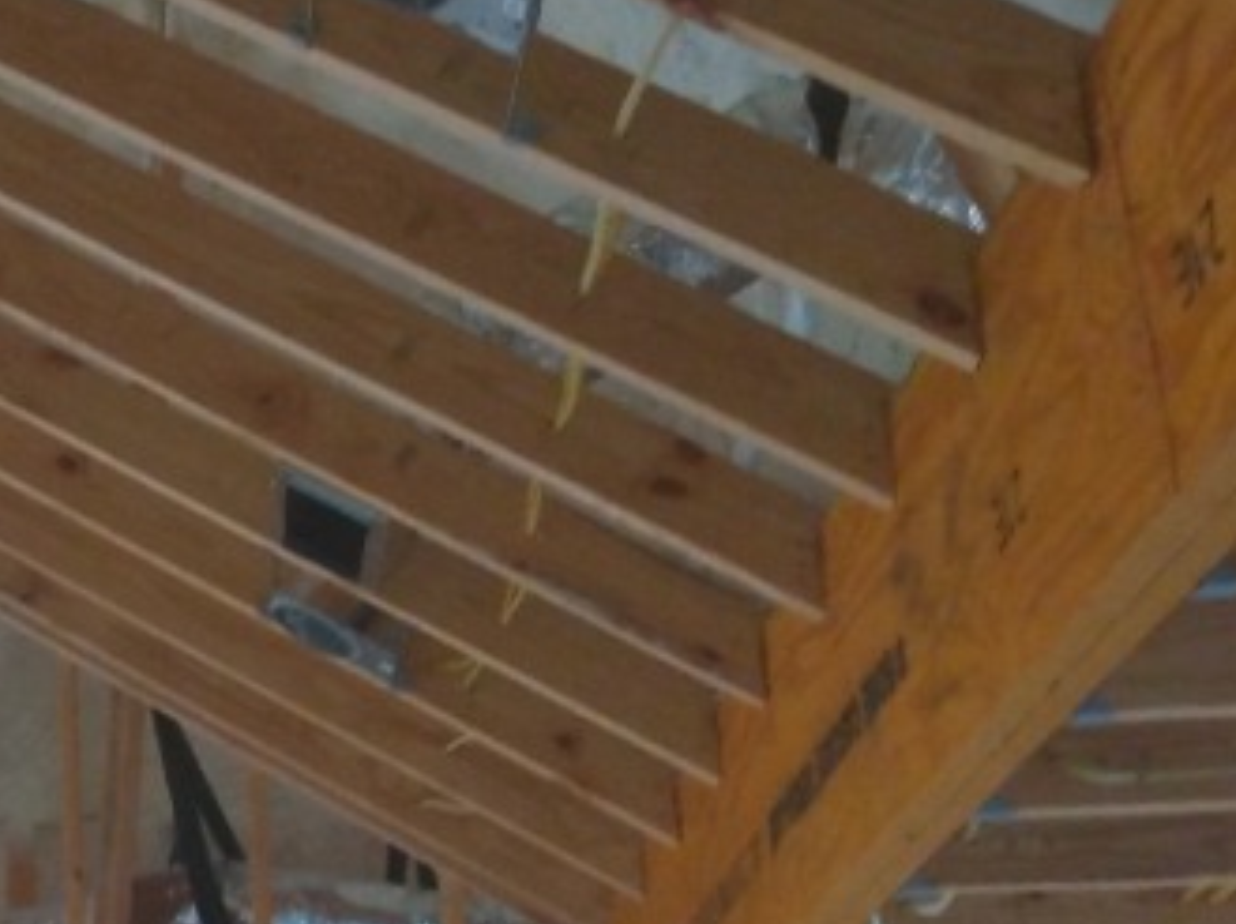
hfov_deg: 28.2
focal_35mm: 56
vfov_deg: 25.6
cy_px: 744
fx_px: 1997
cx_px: -379
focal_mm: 3.54
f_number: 2
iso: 447
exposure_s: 1/30
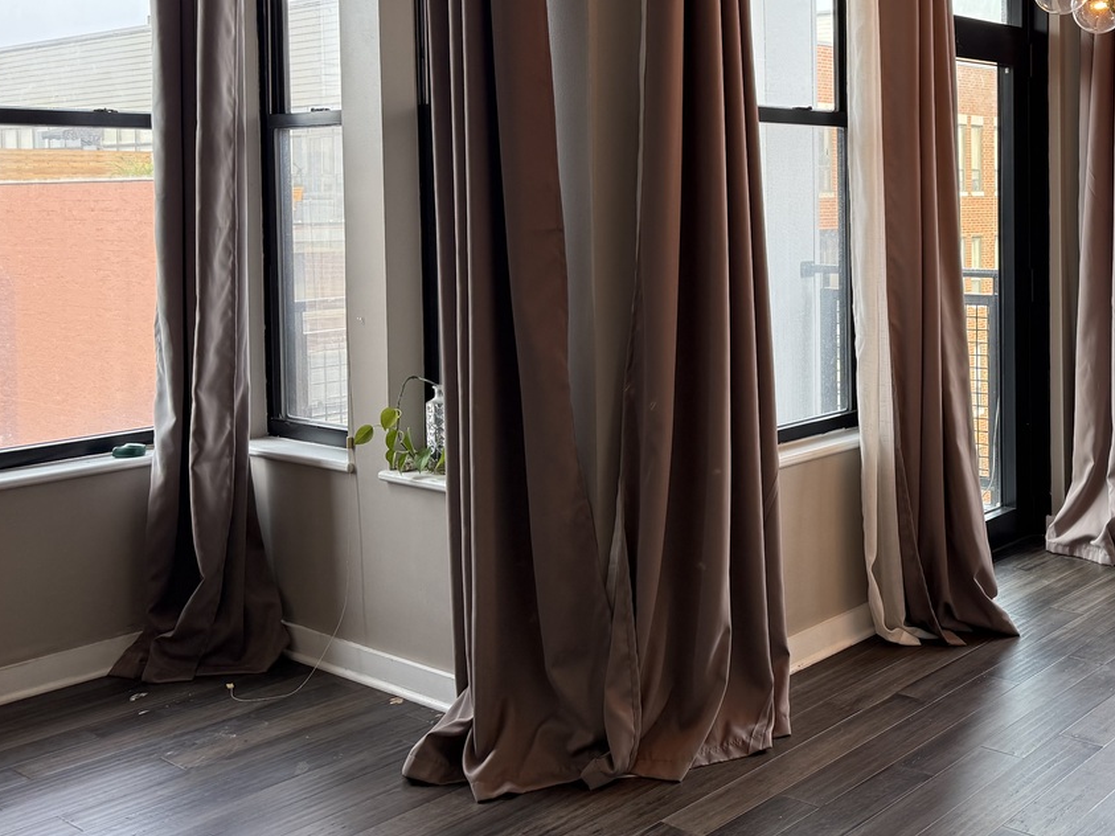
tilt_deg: -1.1
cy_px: 238
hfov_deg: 43.3
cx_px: 915
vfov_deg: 34.6
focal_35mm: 41
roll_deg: +0.4
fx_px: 1320
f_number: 1.78
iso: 125
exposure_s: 1/135
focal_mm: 6.76
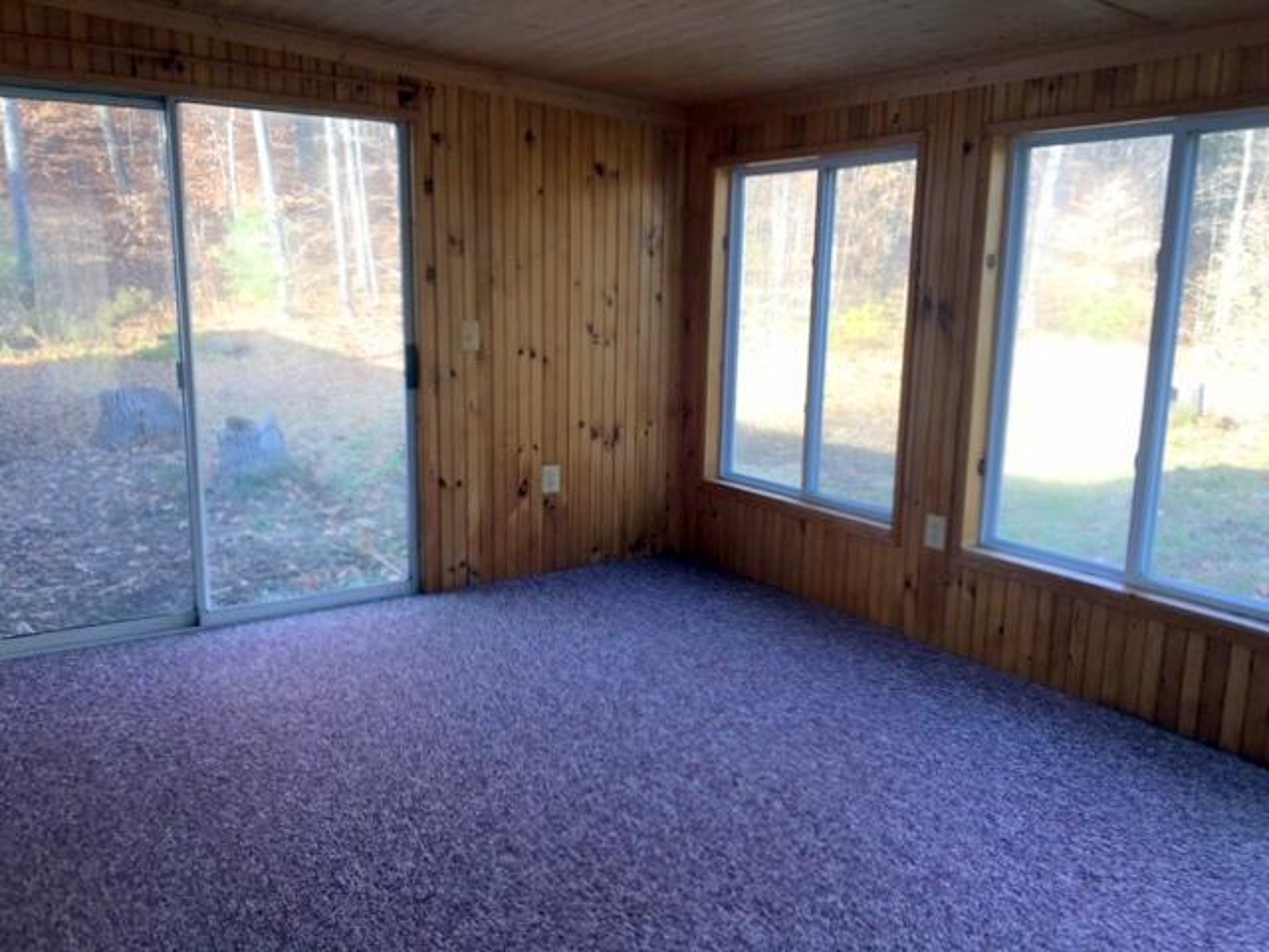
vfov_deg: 48.2
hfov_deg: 61.7
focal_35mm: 29
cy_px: 476
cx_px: 634
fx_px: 1063
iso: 25
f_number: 2.2
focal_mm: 4.15
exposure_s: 1/60
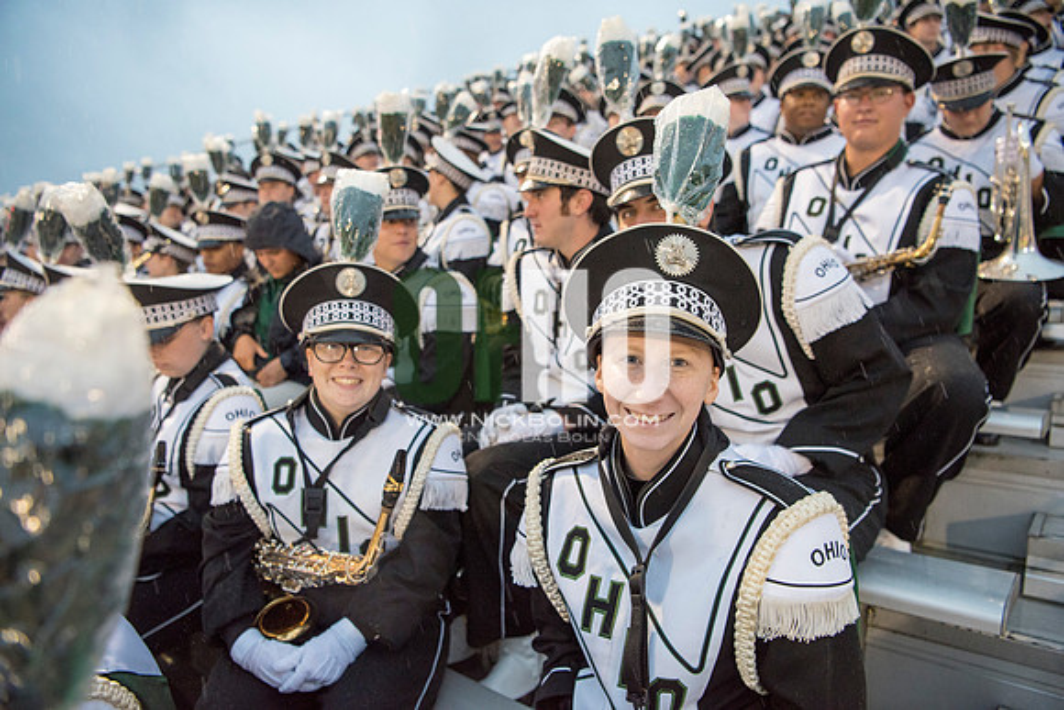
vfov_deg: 53.2
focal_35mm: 24
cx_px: 532
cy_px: 355
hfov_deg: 73.7
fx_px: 709
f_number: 3.2
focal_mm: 24
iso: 2000
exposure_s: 1/320
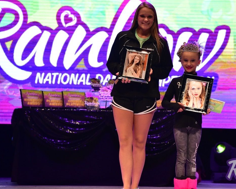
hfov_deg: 8.1
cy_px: 93
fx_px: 1656
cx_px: 154
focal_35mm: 237
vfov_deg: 6.5
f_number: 4
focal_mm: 185
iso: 5000
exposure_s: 1/1000
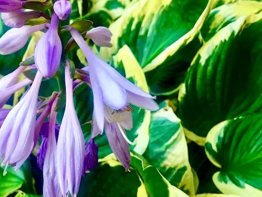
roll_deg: -2.1
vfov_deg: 28.3
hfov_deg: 36.6
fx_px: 386
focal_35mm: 51
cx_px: 65
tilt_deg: -25.2
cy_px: 59
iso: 20
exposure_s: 1/146
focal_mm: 3.99
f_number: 1.8
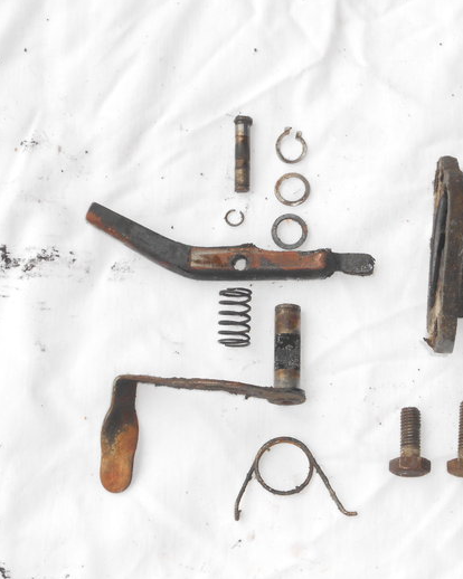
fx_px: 1628
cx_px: 388
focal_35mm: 95
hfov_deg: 16.0
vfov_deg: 20.2
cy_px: 287
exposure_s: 1/60
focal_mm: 12.8
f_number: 6
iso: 200
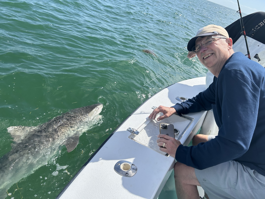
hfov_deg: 67.3
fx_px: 199
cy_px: 100
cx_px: 132
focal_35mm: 26
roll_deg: -17.2
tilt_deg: -29.3
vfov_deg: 53.1
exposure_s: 1/3831
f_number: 1.5
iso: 50
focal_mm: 5.7
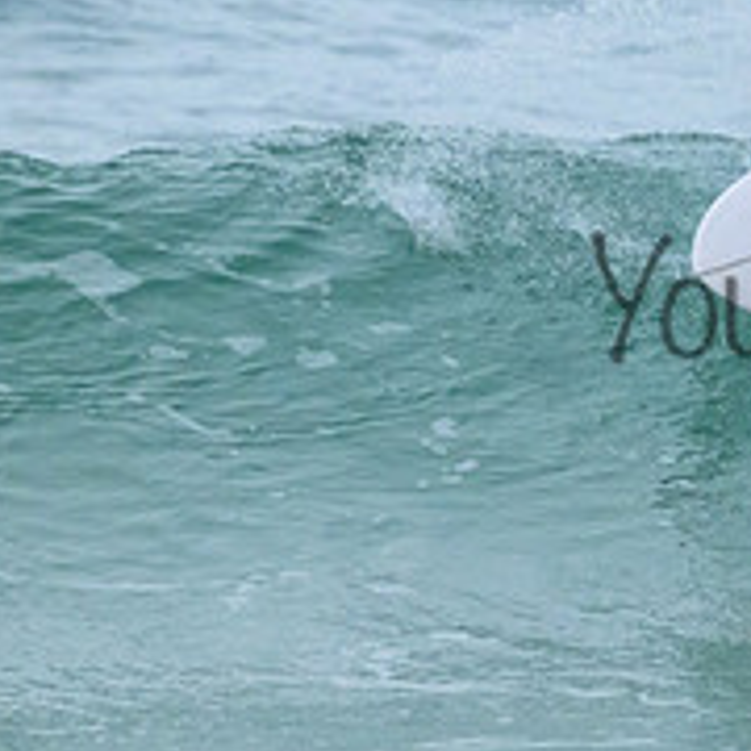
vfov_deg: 0.8
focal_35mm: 2196
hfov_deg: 0.8
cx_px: 1022
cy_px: 261
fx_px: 53901
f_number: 11
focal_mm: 800
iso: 8000
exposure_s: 1/1600
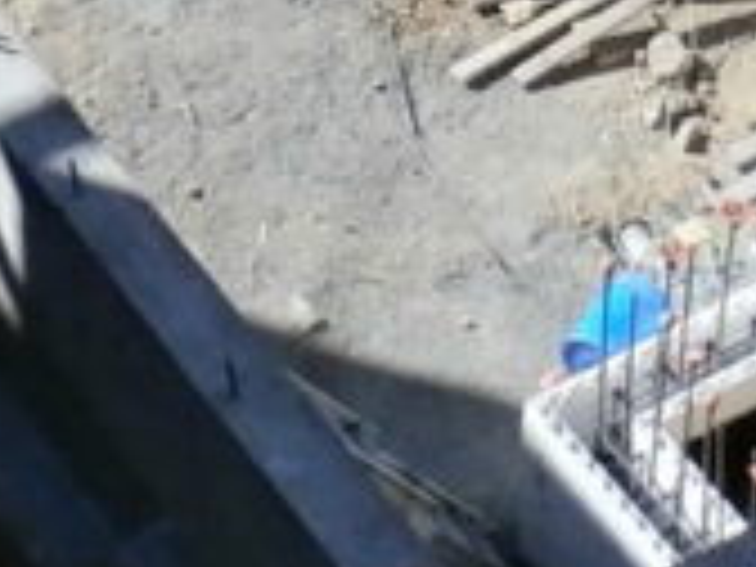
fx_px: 3909
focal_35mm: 179
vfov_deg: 8.1
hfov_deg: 10.9
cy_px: -356
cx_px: 828
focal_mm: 4.5
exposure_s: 1/1000
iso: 100
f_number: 3
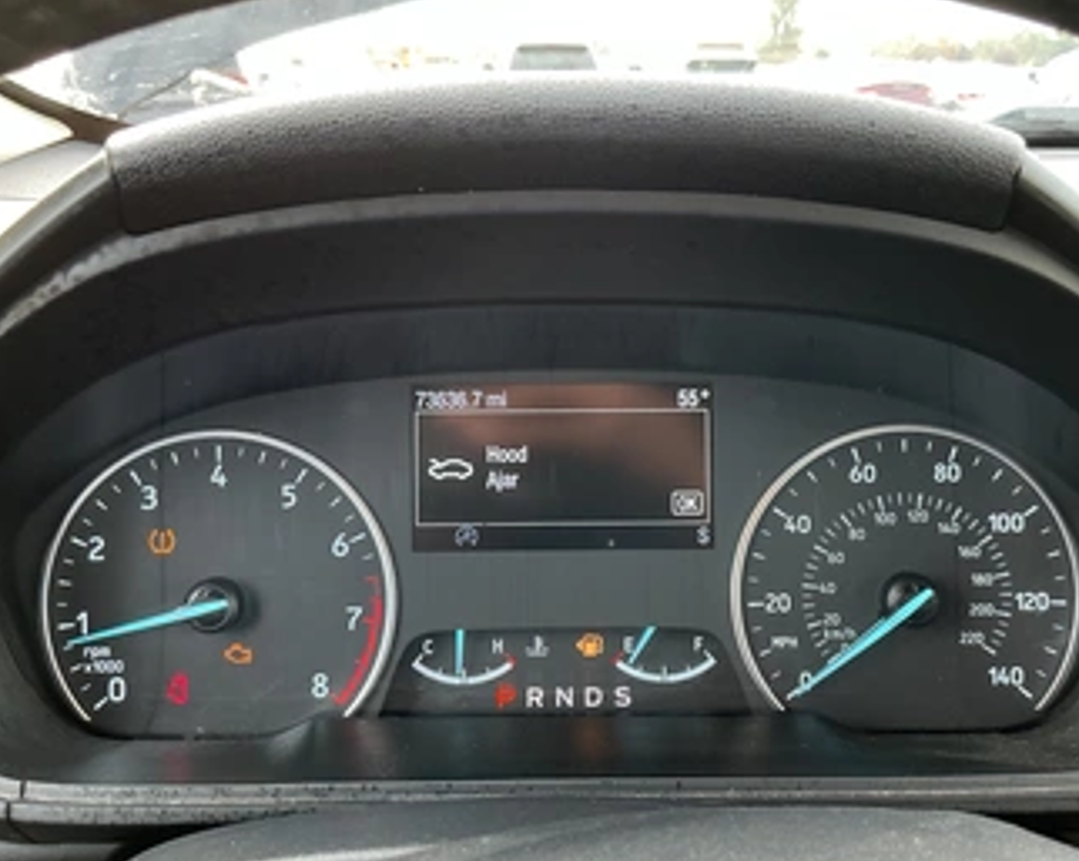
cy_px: 462
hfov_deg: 52.9
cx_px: 556
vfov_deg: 43.3
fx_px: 1085
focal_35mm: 34
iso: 64
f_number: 1.8
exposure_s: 1/92
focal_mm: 3
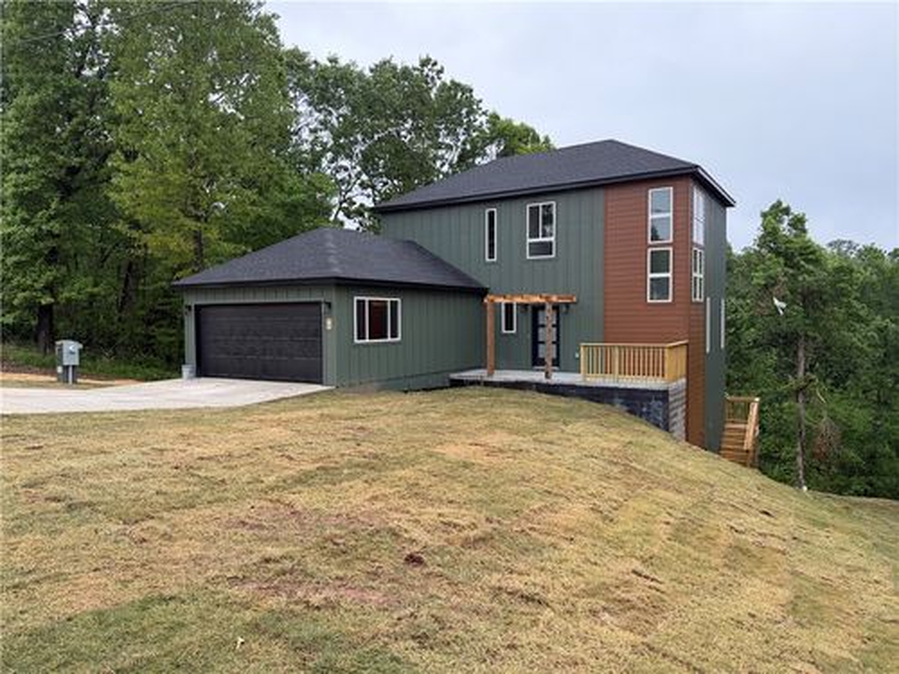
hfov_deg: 71.6
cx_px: 450
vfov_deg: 56.8
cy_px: 337
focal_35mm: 24
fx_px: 623
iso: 100
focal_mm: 6.76
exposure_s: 1/528
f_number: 1.78
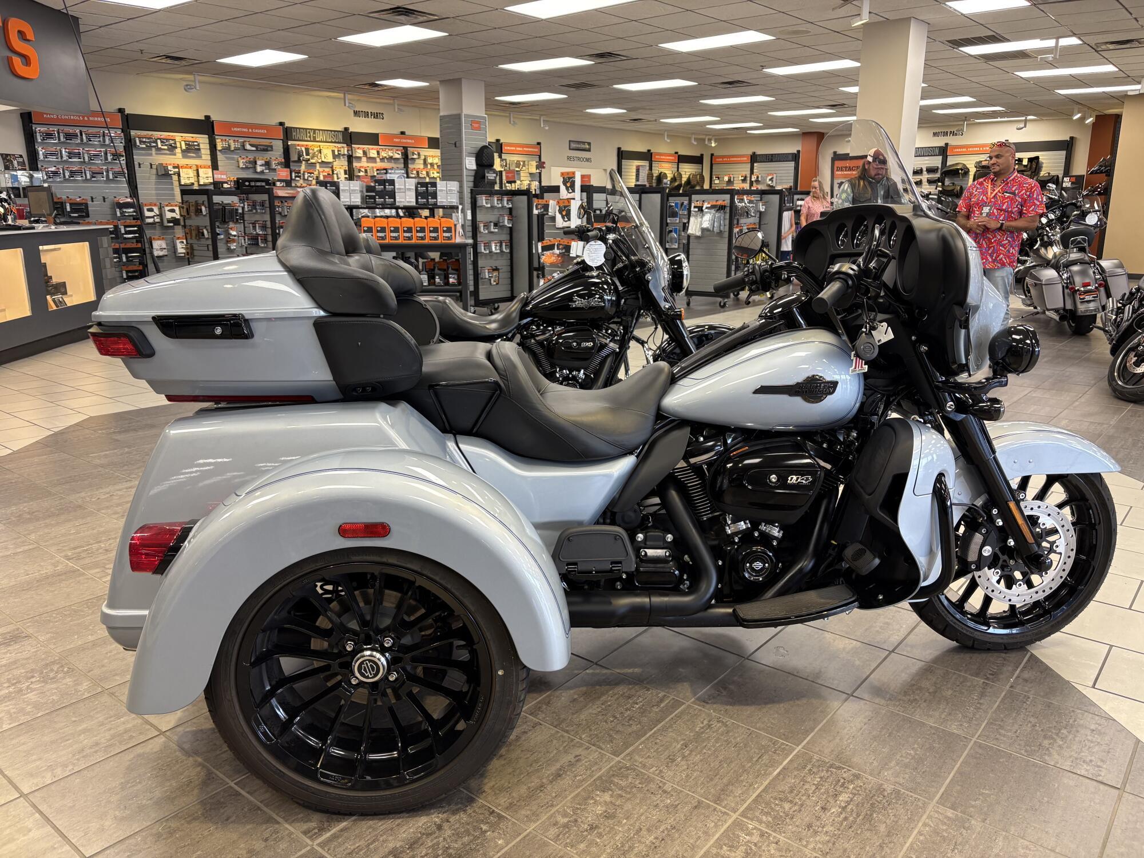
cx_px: 572
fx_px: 859
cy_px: 429
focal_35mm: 26
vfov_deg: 53.1
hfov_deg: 67.3
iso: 80
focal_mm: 5.96
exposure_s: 1/60
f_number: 1.6
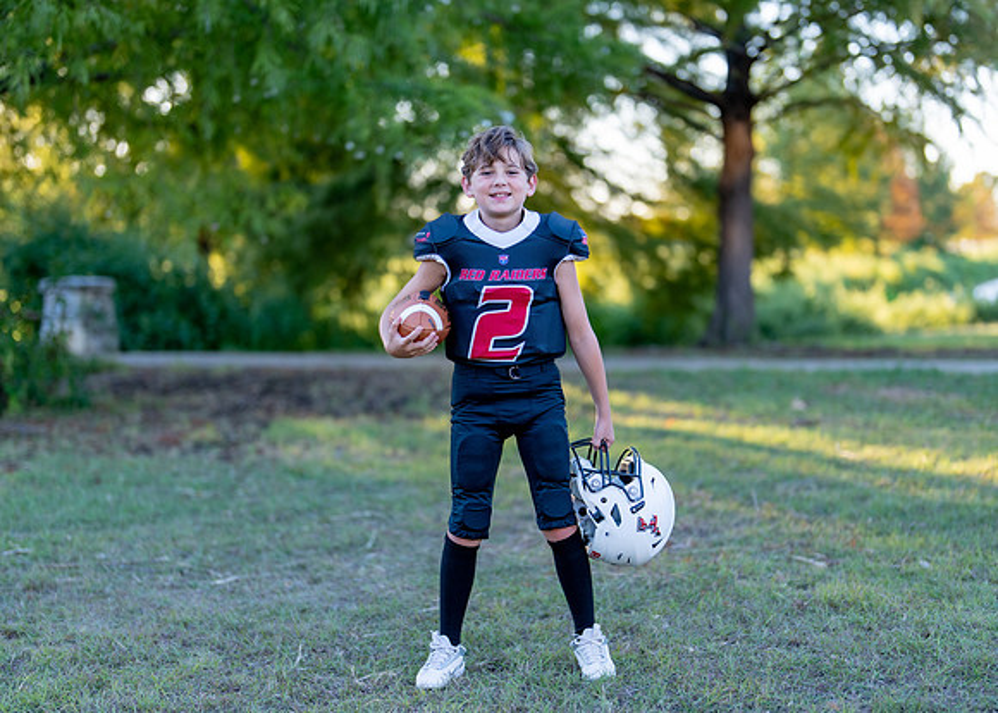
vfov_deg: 23.0
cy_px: 385
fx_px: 1754
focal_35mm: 62
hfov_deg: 31.8
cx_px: 517
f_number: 1.2
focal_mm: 50
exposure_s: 1/640
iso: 100
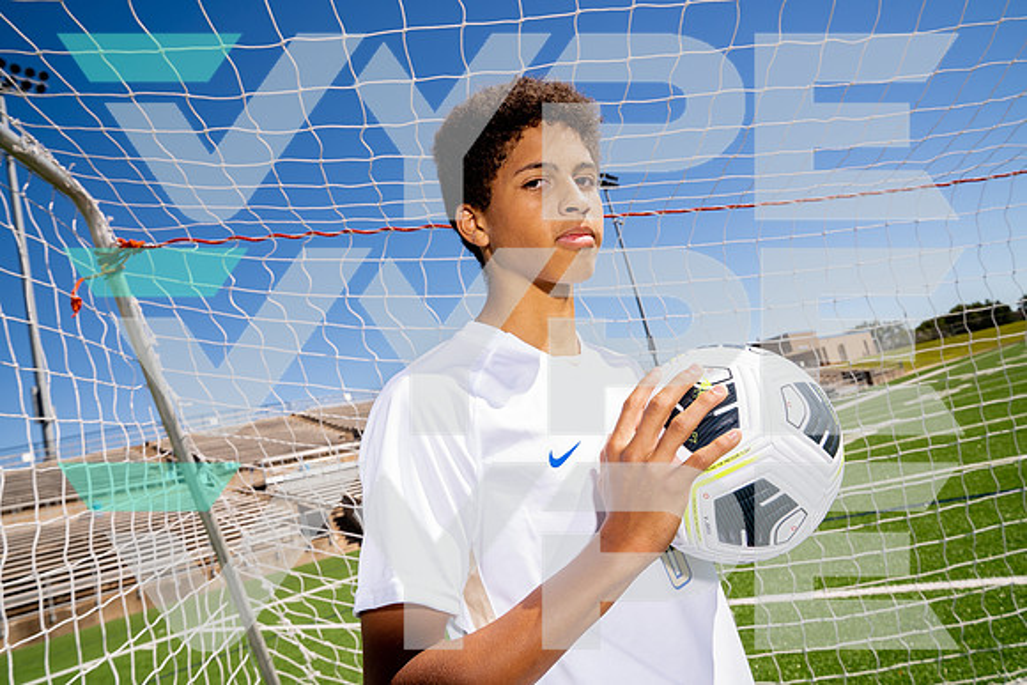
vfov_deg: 53.2
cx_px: 514
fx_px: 685
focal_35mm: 24
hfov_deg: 73.7
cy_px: 342
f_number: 8
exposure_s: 1/250
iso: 100
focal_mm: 24
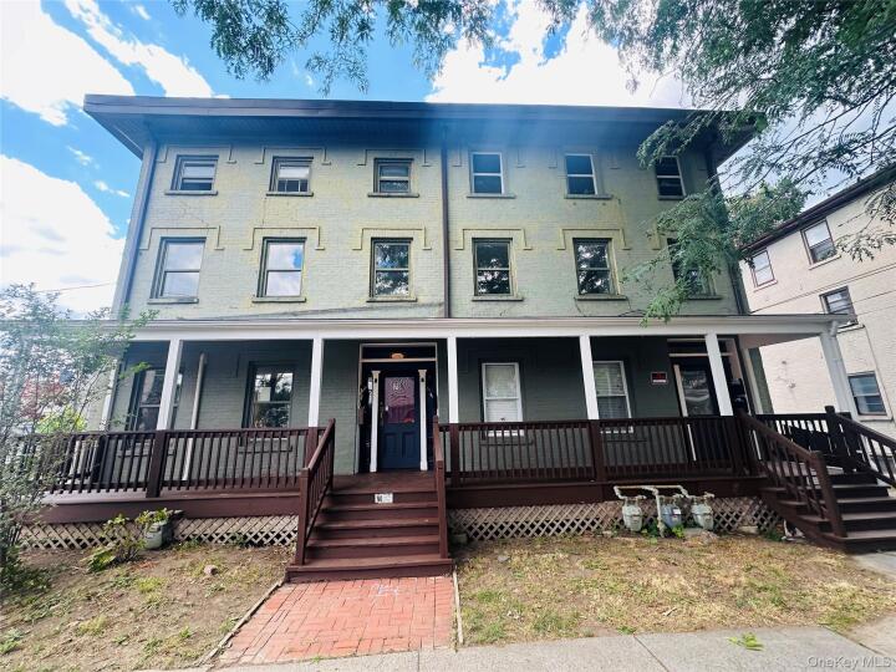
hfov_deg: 102.1
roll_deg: +1.0
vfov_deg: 85.7
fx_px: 362
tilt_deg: +14.0
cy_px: 336
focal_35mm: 14
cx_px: 448
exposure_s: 1/208
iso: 40
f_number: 2.2
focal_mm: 2.22
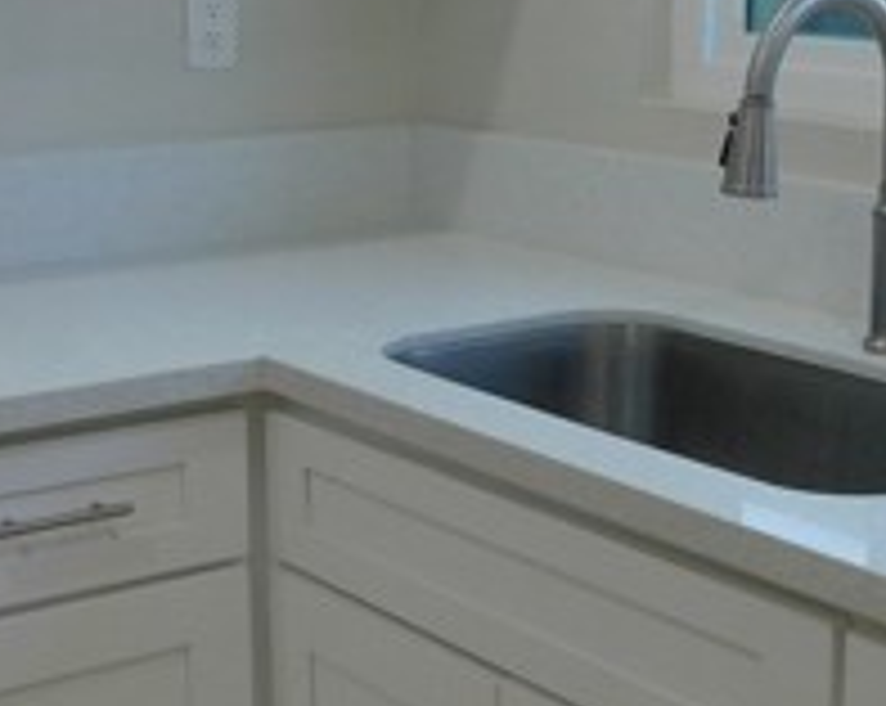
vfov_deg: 20.9
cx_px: 531
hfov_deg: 26.0
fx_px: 1911
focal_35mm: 73
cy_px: 288
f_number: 3
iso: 125
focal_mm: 4
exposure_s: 1/60
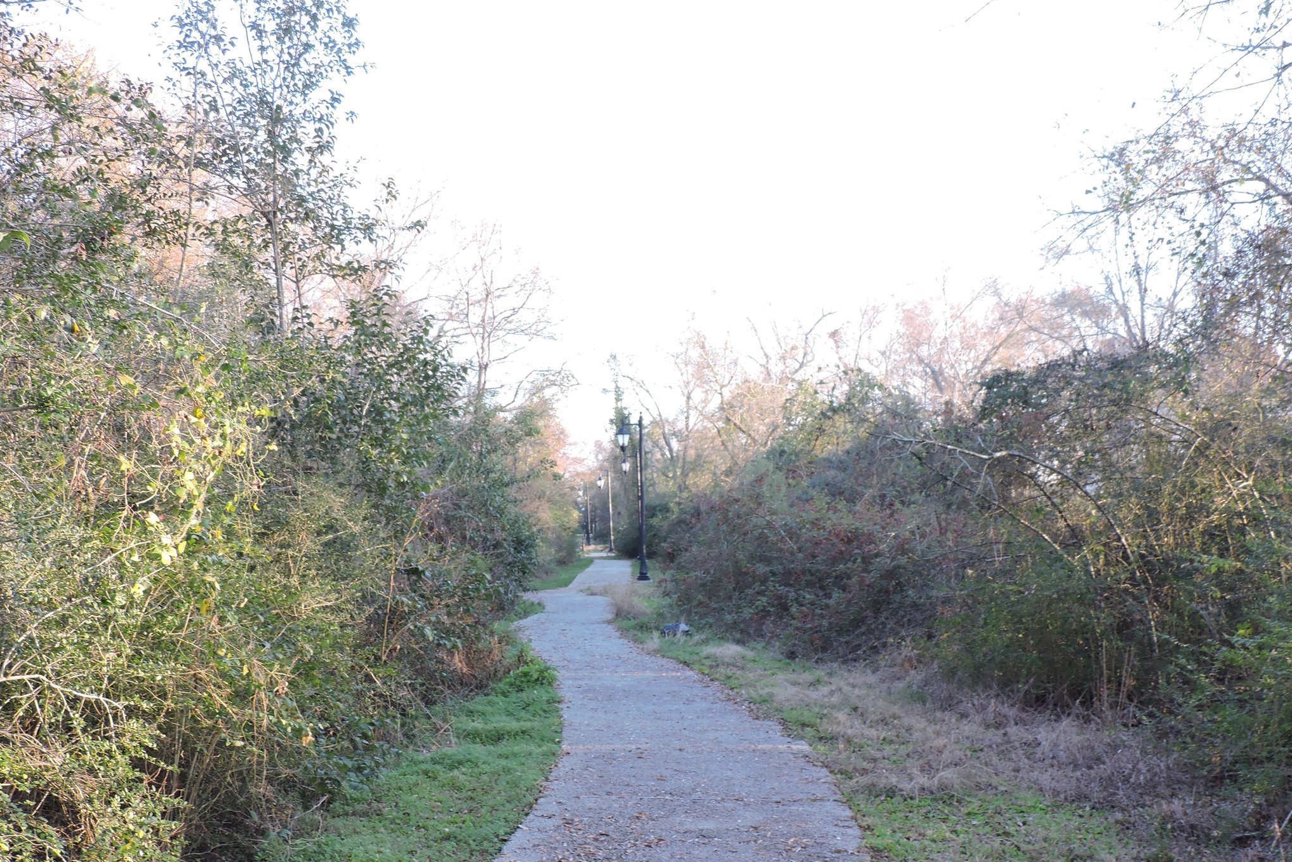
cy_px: 484
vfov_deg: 29.8
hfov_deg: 43.6
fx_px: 1615
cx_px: 644
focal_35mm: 45
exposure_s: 1/50
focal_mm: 7.7
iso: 110
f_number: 3.4
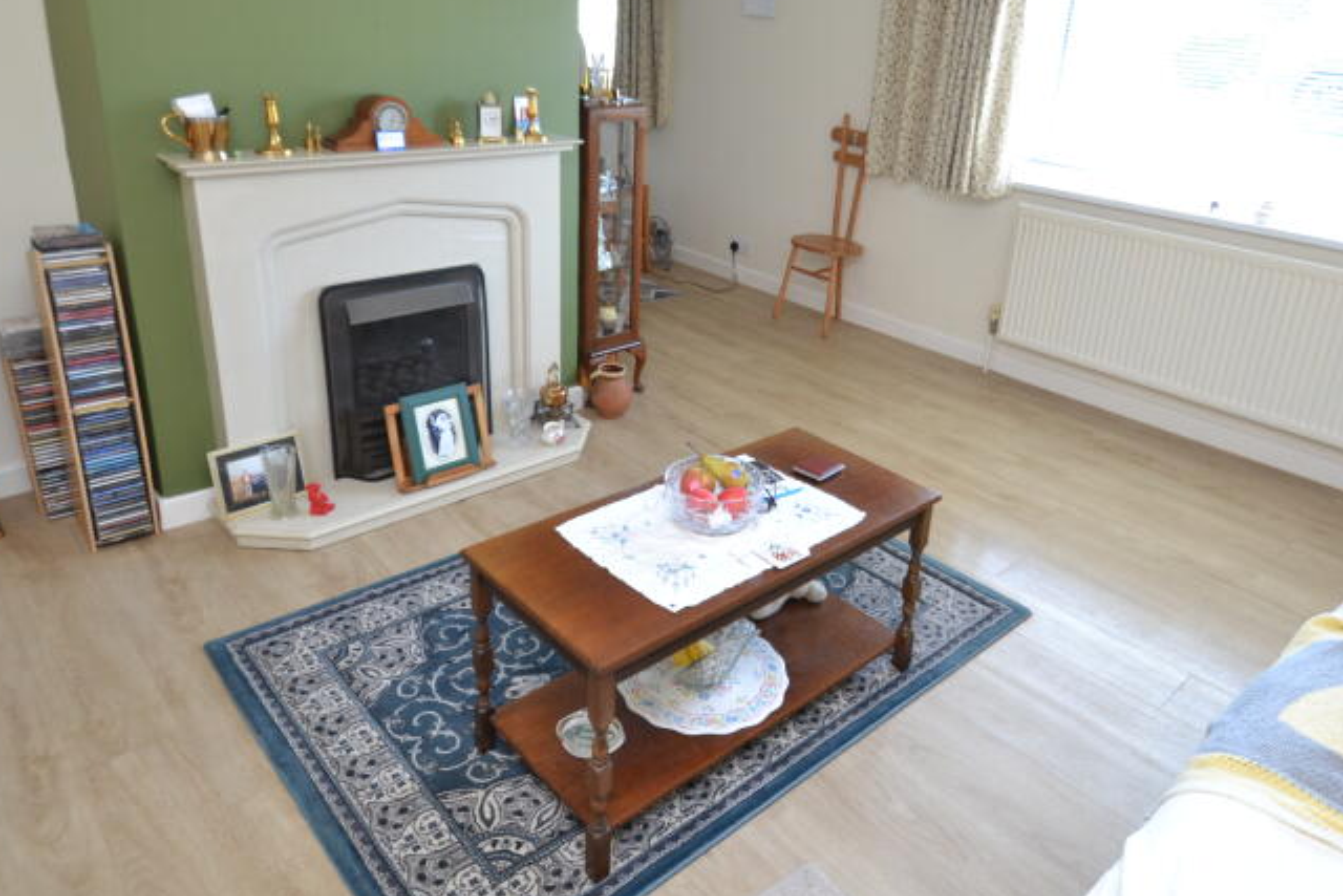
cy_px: 297
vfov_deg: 52.1
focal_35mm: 24
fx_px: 895
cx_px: 741
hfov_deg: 73.5
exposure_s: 1/80
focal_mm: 10
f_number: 4
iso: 400
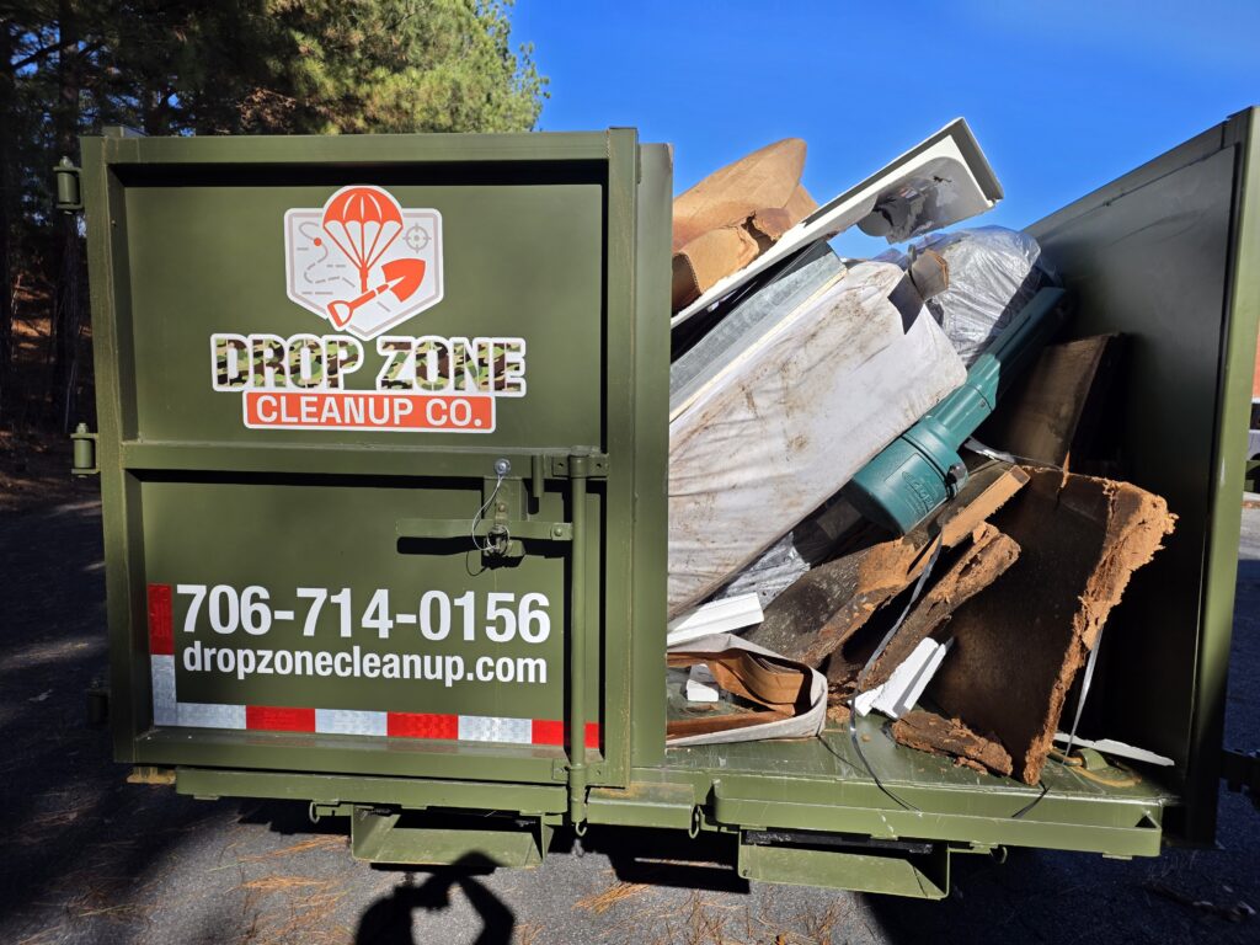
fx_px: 837
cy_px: 472
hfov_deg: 73.9
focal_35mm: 23
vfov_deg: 58.9
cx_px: 630
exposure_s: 1/3203
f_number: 1.7
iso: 80
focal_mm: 6.25
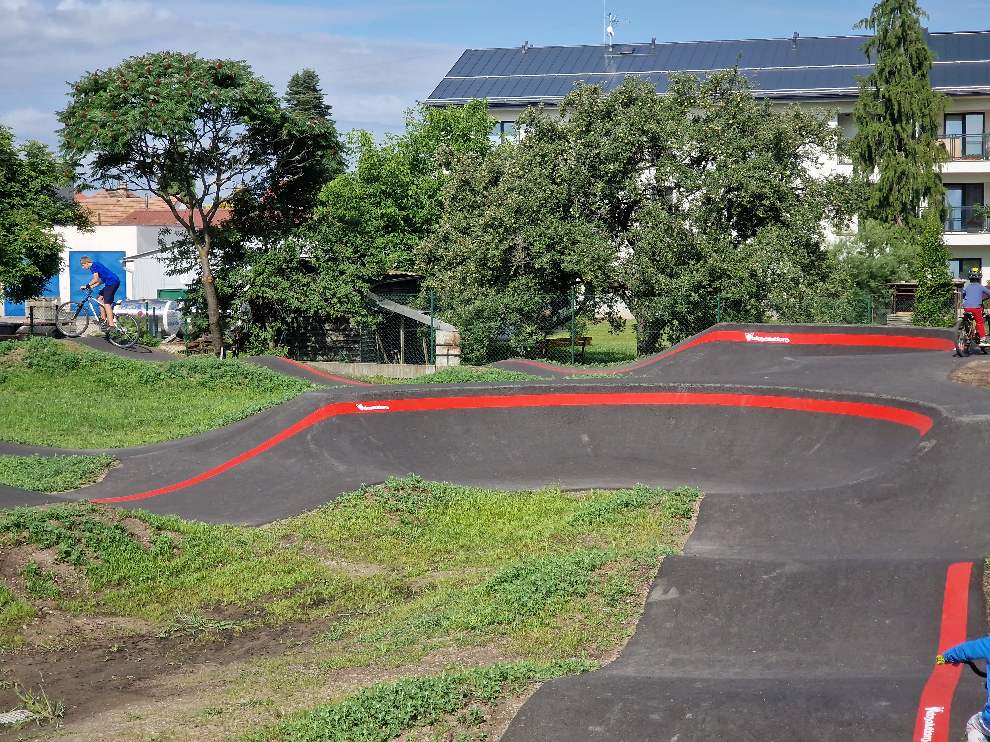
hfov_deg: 28.2
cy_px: 371
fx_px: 1973
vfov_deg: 21.3
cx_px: 495
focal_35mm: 69
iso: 50
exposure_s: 1/2304
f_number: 2.4
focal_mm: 7.9
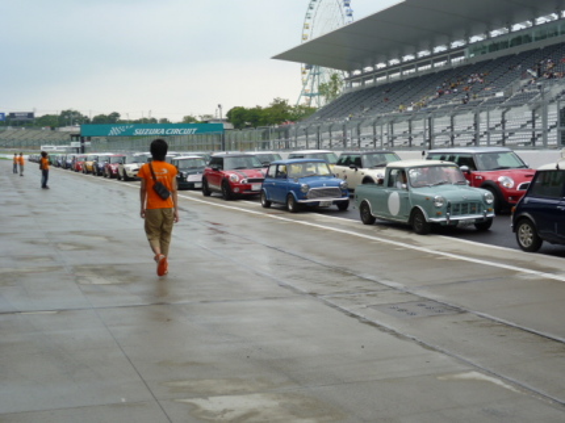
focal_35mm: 52
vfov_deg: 28.0
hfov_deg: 36.8
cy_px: 212
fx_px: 848
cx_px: 282
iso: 80
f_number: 3.7
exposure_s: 1/125
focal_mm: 9.2
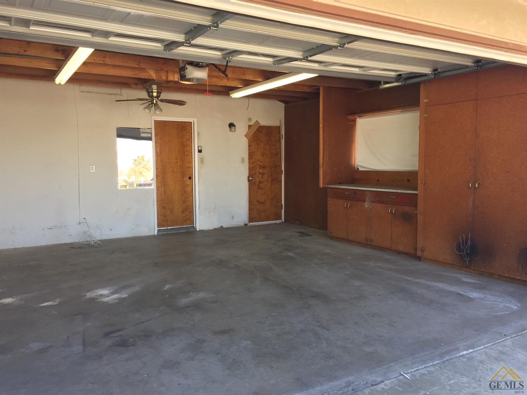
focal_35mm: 29
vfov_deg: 48.2
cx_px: 264
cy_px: 198
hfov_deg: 61.7
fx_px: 441
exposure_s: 1/120
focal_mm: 4.15
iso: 32
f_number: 2.2
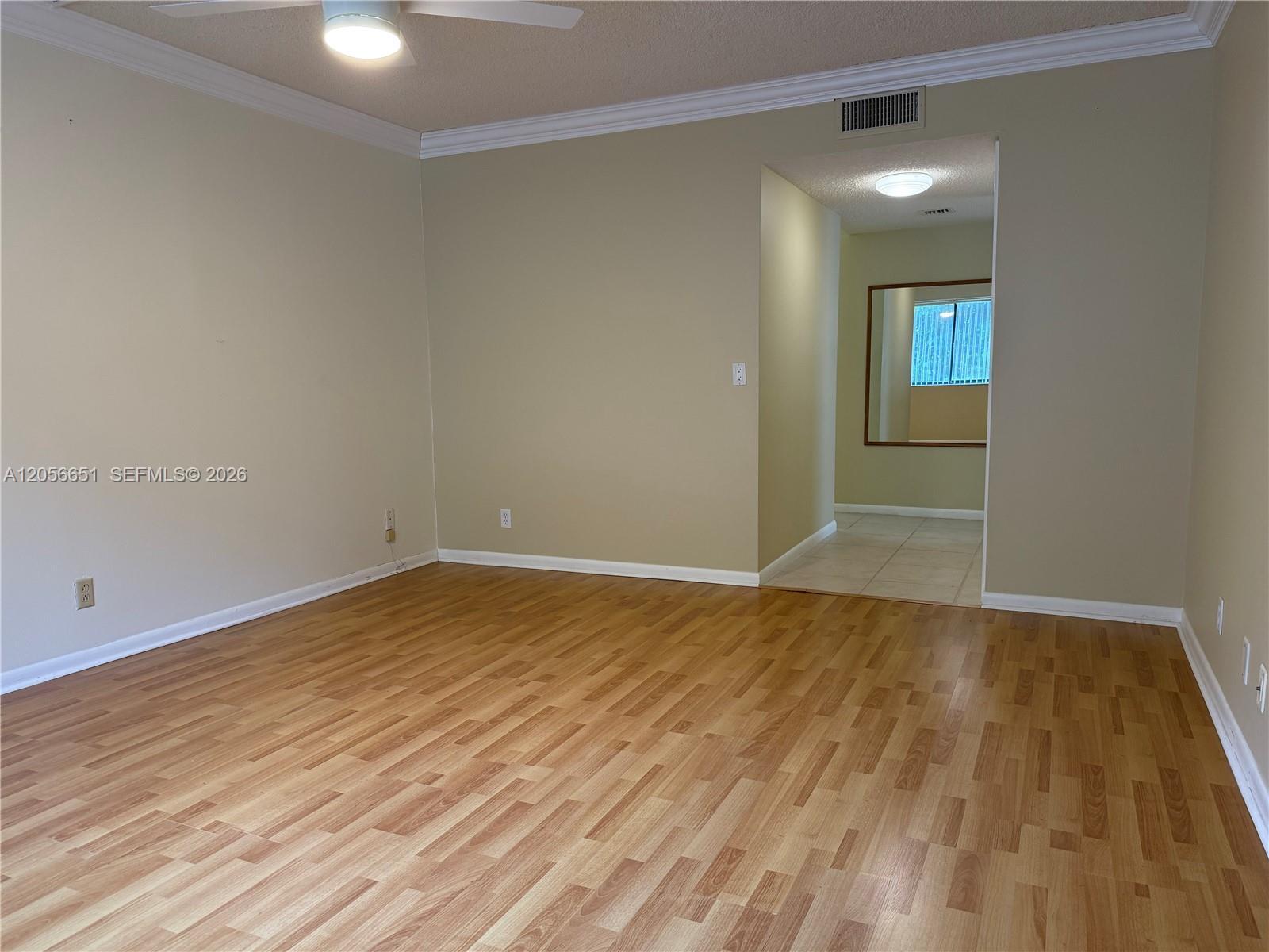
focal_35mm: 24
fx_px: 880
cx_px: 634
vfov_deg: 56.8
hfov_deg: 71.6
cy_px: 476
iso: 160
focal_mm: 6.76
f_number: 1.78
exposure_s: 1/60
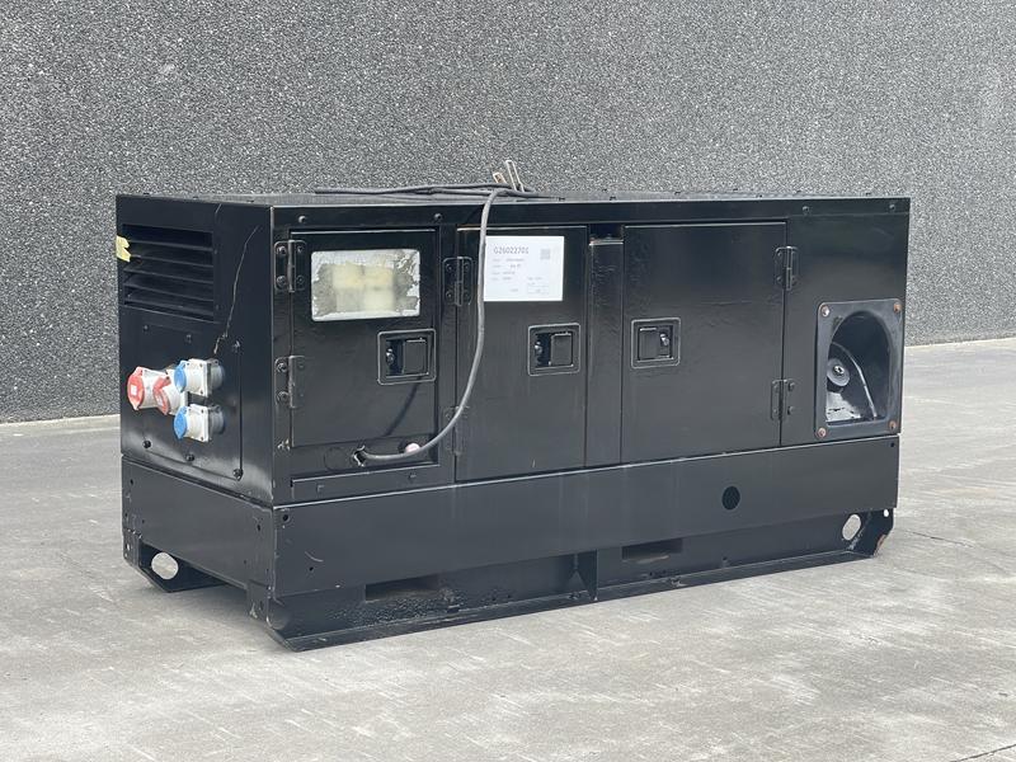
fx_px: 1878
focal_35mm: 64
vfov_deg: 22.9
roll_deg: -0.4
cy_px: 381
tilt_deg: -8.0
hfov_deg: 30.3
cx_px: 508
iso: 20
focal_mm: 7.5
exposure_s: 1/134
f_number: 2.2
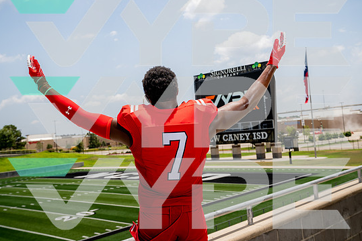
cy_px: 112
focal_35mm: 41
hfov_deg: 47.4
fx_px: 412
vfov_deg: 32.6
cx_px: 181
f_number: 7.1
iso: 100
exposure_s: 1/250
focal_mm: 38
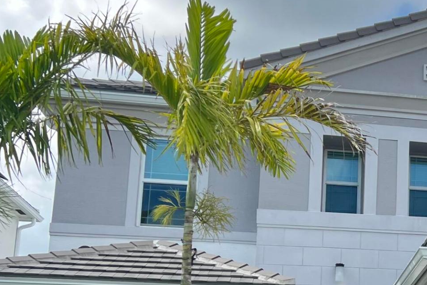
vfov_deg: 16.7
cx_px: 543
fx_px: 961
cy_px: 236
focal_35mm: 81
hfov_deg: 22.6
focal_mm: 5.7
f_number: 1.5
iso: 50
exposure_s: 1/1344
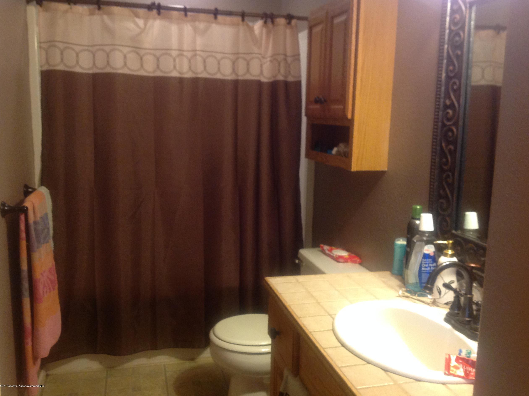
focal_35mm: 36
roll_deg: -2.2
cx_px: 269
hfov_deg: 51.4
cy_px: 196
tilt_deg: -8.7
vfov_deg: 39.7
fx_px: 550
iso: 200
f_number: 2.4
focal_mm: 4.28
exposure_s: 1/15
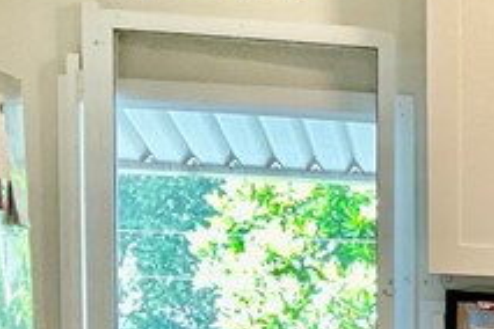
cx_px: 1106
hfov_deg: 12.0
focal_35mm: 145
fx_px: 1990
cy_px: 558
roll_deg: -1.9
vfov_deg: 9.1
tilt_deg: -7.4
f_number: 1.8
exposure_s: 1/60
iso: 125
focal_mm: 3
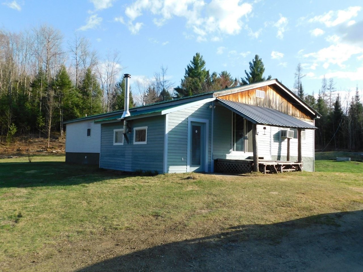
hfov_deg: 60.0
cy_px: 136
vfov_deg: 46.8
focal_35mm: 30
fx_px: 315
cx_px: 182
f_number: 3.2
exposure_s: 1/640
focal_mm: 5.3
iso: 125
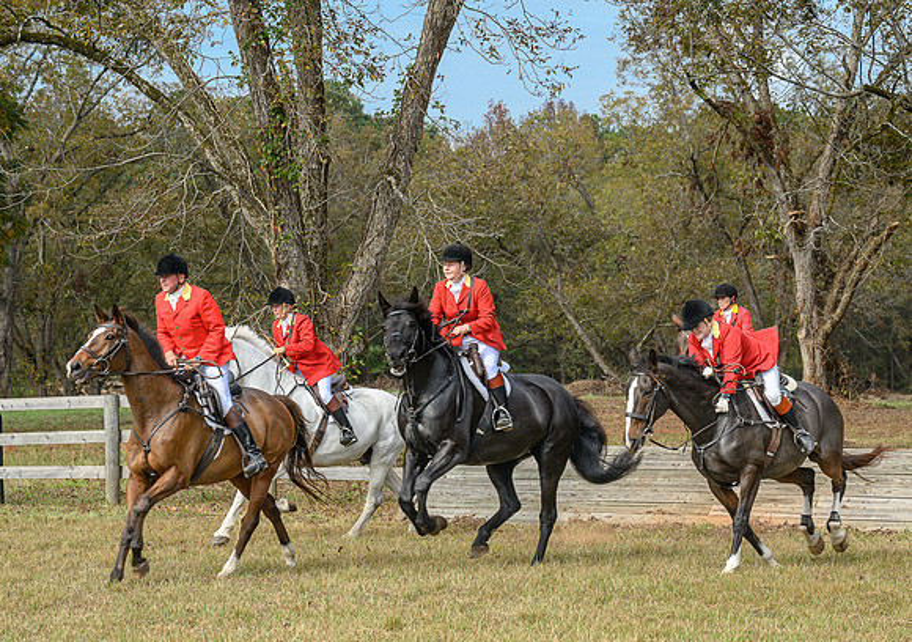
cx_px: 530
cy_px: 353
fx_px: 2797
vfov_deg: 13.1
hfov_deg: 18.5
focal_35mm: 109
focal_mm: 95
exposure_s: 1/500
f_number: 6.3
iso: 400
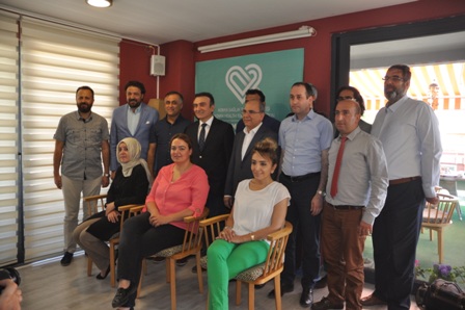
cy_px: 155
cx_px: 232
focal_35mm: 27
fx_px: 348
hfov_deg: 67.4
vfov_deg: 47.9
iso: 560
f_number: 3.5
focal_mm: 18
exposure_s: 1/125
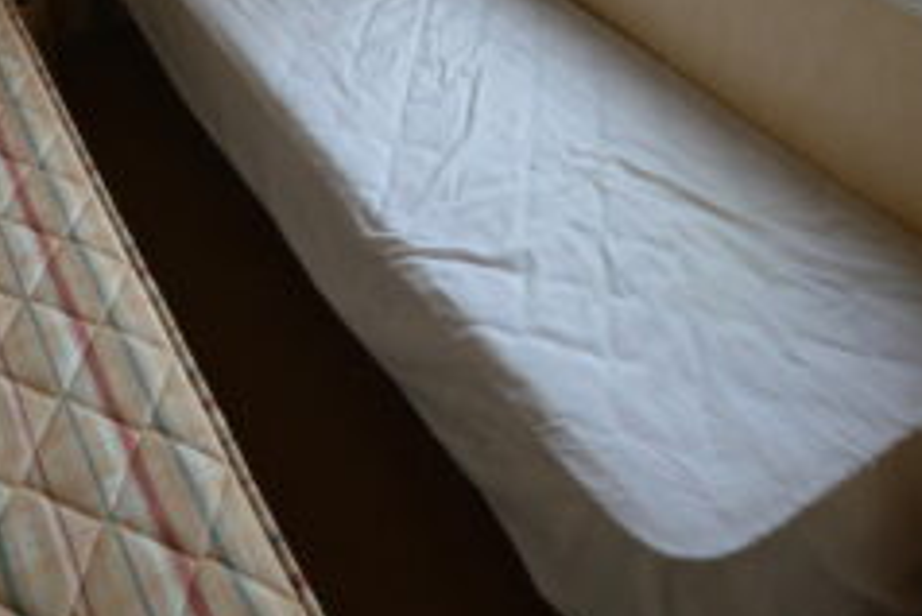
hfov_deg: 52.9
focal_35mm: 34
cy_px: -31
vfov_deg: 34.6
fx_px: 871
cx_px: 213
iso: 250
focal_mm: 10
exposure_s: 1/125
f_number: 5.6
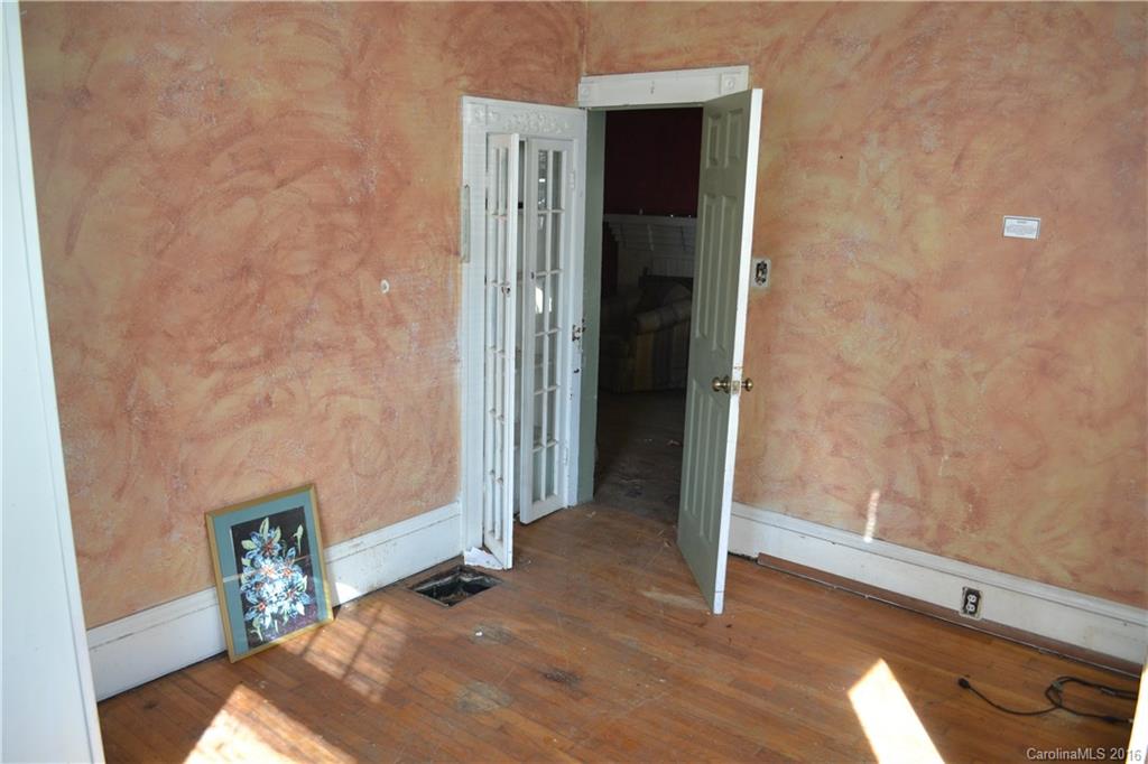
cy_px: 382
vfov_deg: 47.9
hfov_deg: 67.4
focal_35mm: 27
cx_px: 574
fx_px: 861
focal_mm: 18
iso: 400
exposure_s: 1/60
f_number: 4
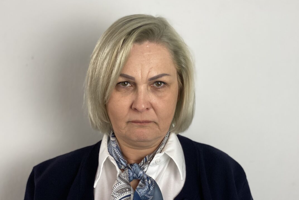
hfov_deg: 36.3
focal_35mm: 55
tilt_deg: -2.3
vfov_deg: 24.6
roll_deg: -0.5
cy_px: 102
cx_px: 147
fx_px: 457
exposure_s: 1/100
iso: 100
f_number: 2
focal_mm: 6
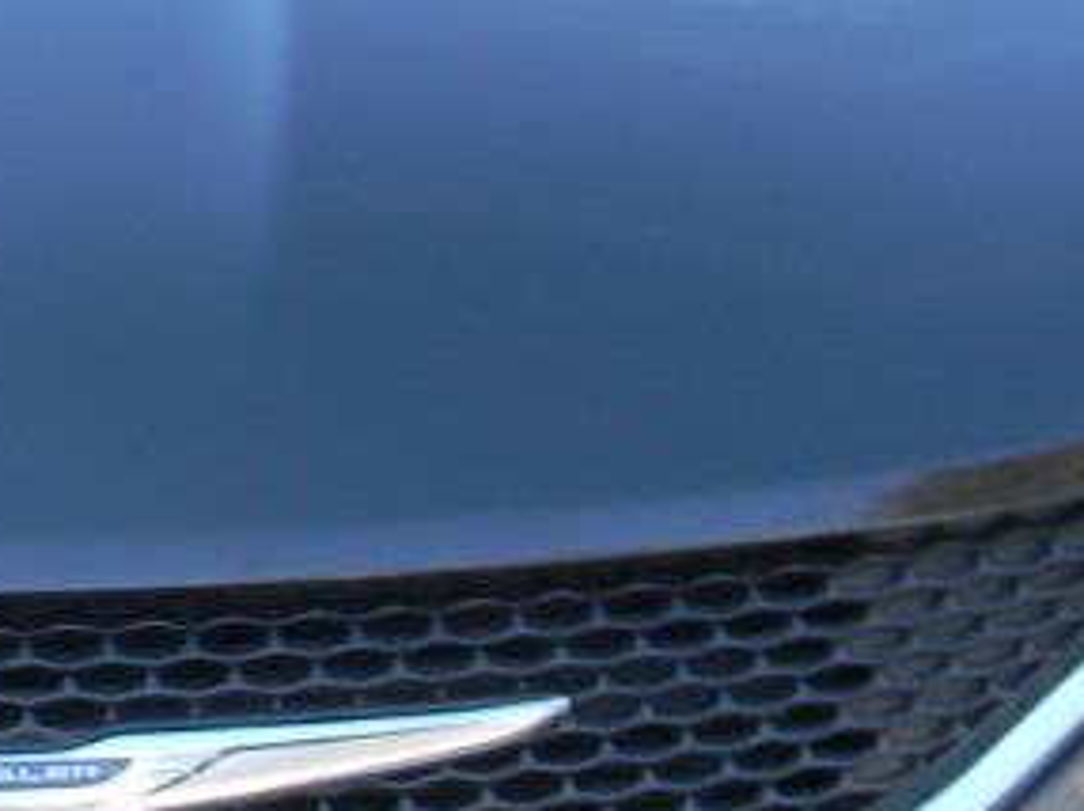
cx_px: 64
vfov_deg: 10.5
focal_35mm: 141
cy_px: 136
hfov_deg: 13.8
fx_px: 4412
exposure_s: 1/80
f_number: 3.5
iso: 80
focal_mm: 5
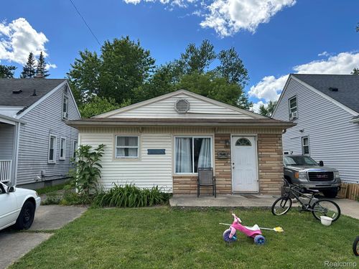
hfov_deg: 71.6
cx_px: 180
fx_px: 249
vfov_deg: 56.8
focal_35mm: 24
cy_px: 134
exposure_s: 1/2525
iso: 80
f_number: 1.78
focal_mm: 6.86
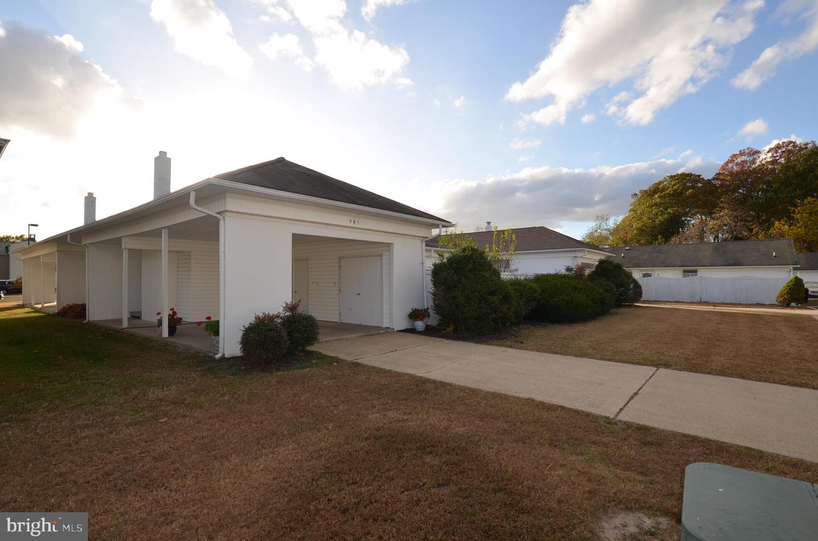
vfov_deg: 67.1
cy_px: 270
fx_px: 408
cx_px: 409
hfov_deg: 90.1
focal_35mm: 18
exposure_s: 1/200
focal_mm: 12
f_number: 6.3
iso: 100
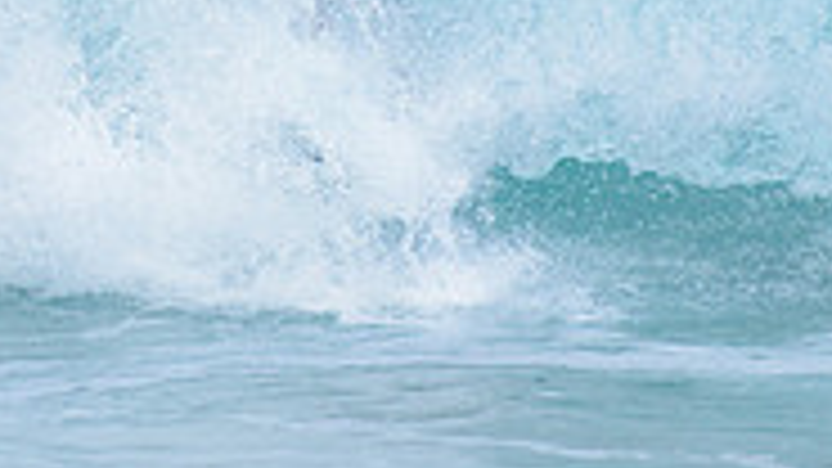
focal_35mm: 1642
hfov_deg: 1.3
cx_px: 252
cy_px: -187
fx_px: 36219
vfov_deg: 0.7
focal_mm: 500
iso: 250
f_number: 5.6
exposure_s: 1/2000
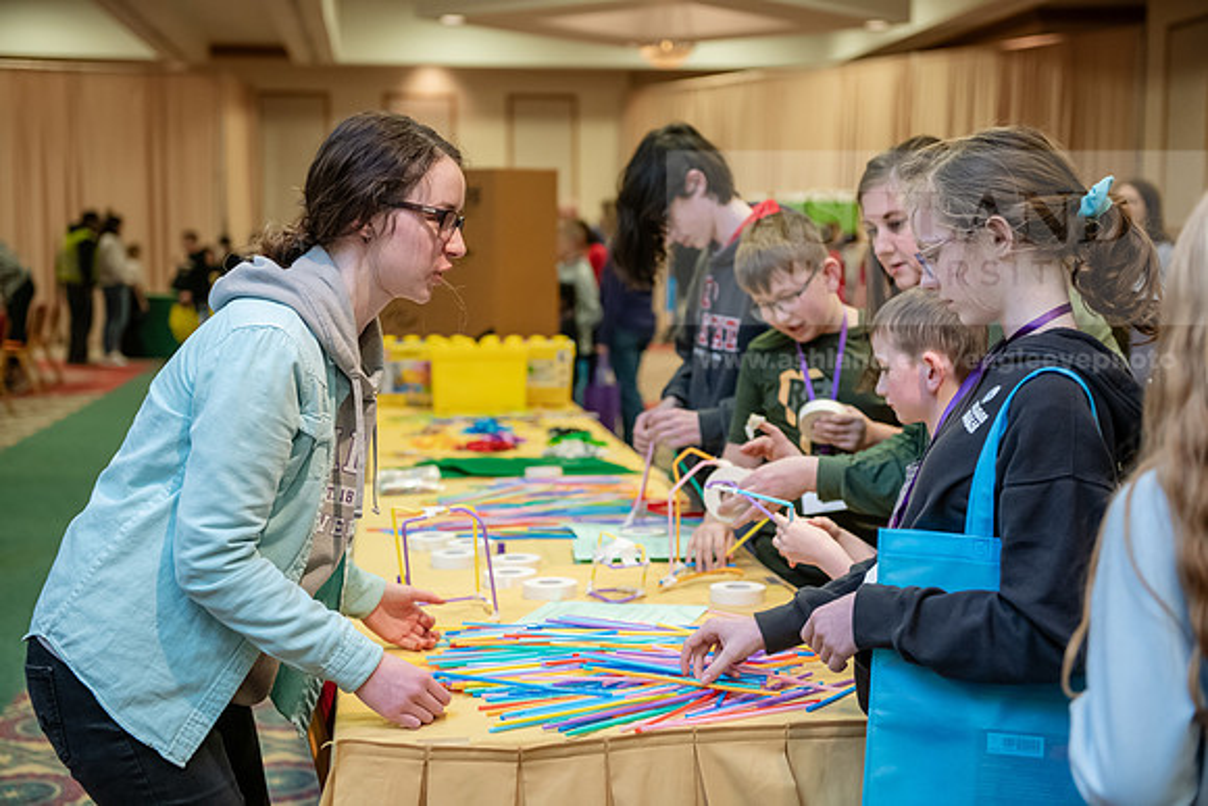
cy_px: 403
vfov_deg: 24.6
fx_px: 1846
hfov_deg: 36.2
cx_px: 604
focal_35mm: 55
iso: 2000
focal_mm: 55
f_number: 3.2
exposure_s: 1/200
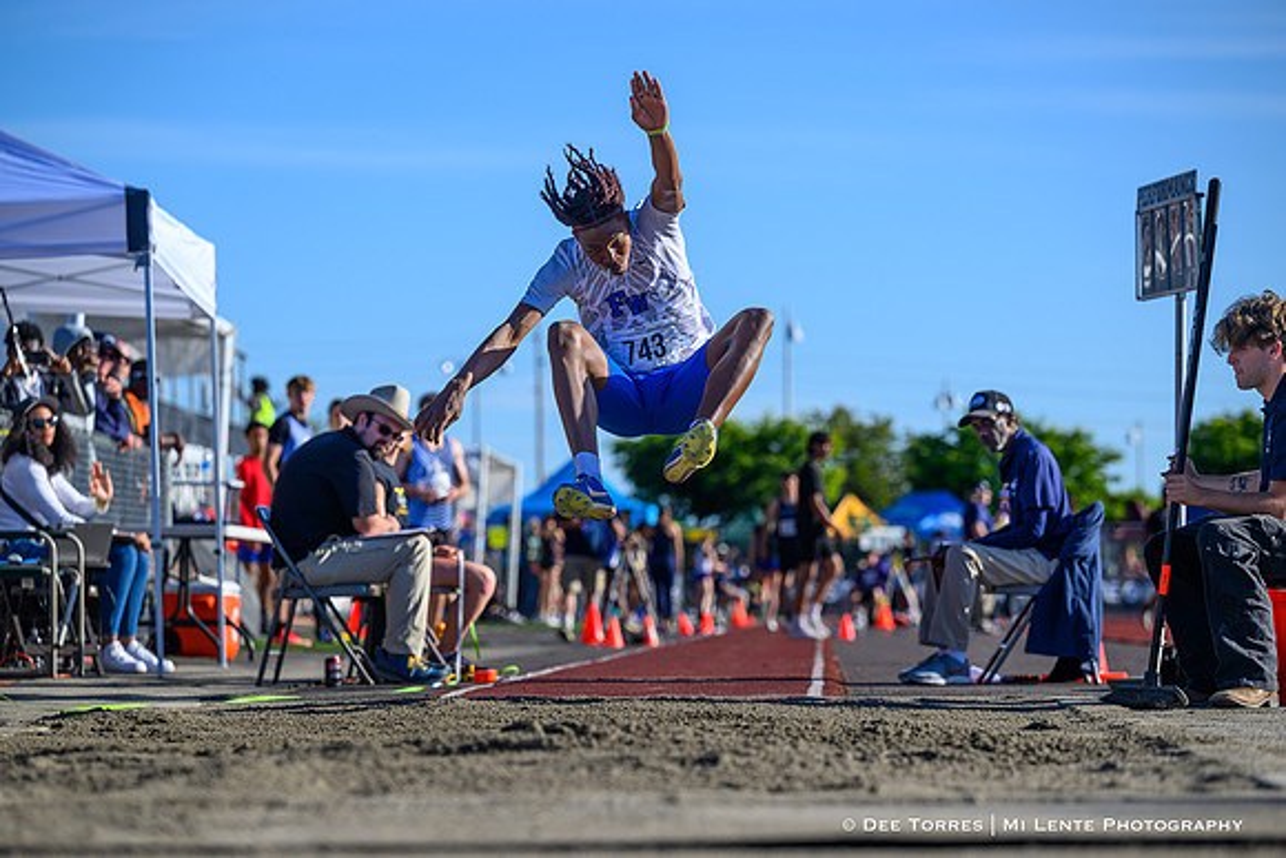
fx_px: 4466
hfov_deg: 16.4
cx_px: 643
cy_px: 429
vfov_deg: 11.0
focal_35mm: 125
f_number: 3.5
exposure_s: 1/1250
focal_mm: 125
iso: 80
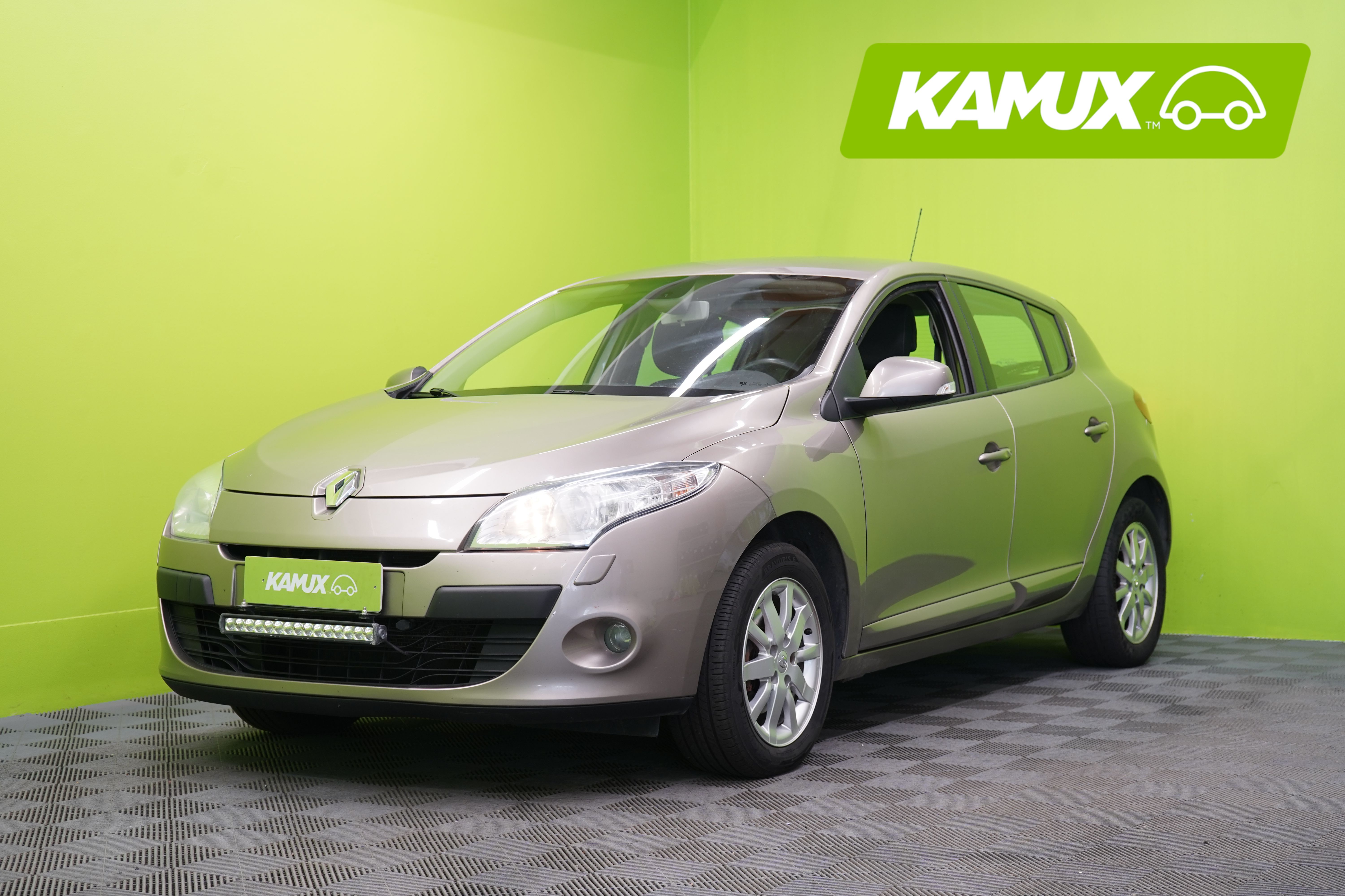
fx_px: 2092
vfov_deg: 24.2
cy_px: 448
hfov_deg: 35.6
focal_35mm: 56
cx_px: 672
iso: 400
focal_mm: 56
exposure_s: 1/25
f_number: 5
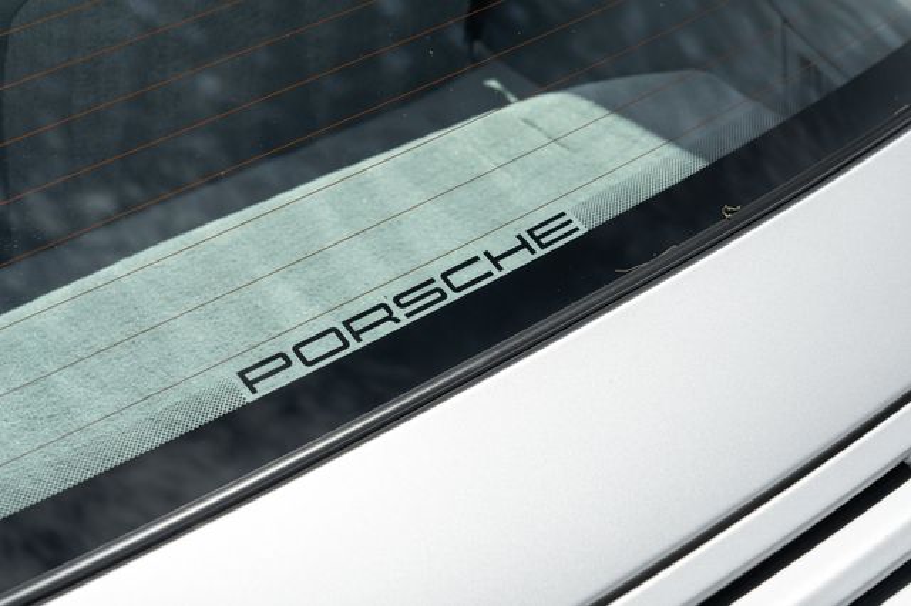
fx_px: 1826
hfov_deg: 28.0
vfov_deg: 18.9
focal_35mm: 72
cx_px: 456
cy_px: 303
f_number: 8
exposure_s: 1/160
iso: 200
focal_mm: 70
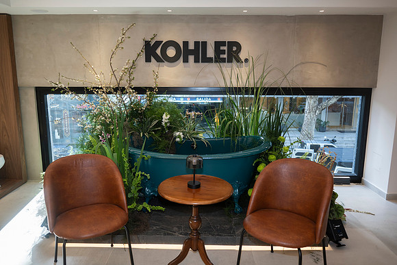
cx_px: 198
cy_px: 132
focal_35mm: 28
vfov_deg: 46.4
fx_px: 309
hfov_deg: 65.5
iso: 400
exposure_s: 1/200
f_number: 3.5
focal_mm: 28
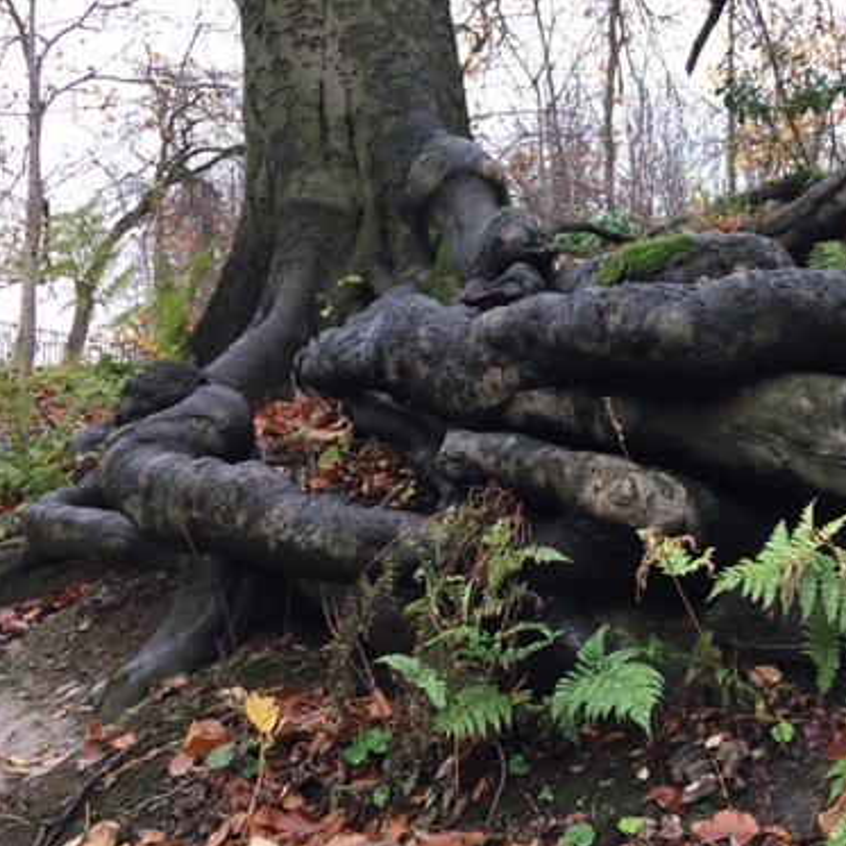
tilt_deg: +12.7
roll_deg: +1.0
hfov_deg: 37.6
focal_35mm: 44
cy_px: 451
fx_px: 1217
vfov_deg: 38.3
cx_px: 610
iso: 25
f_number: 2.2
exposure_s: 1/33
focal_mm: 4.15
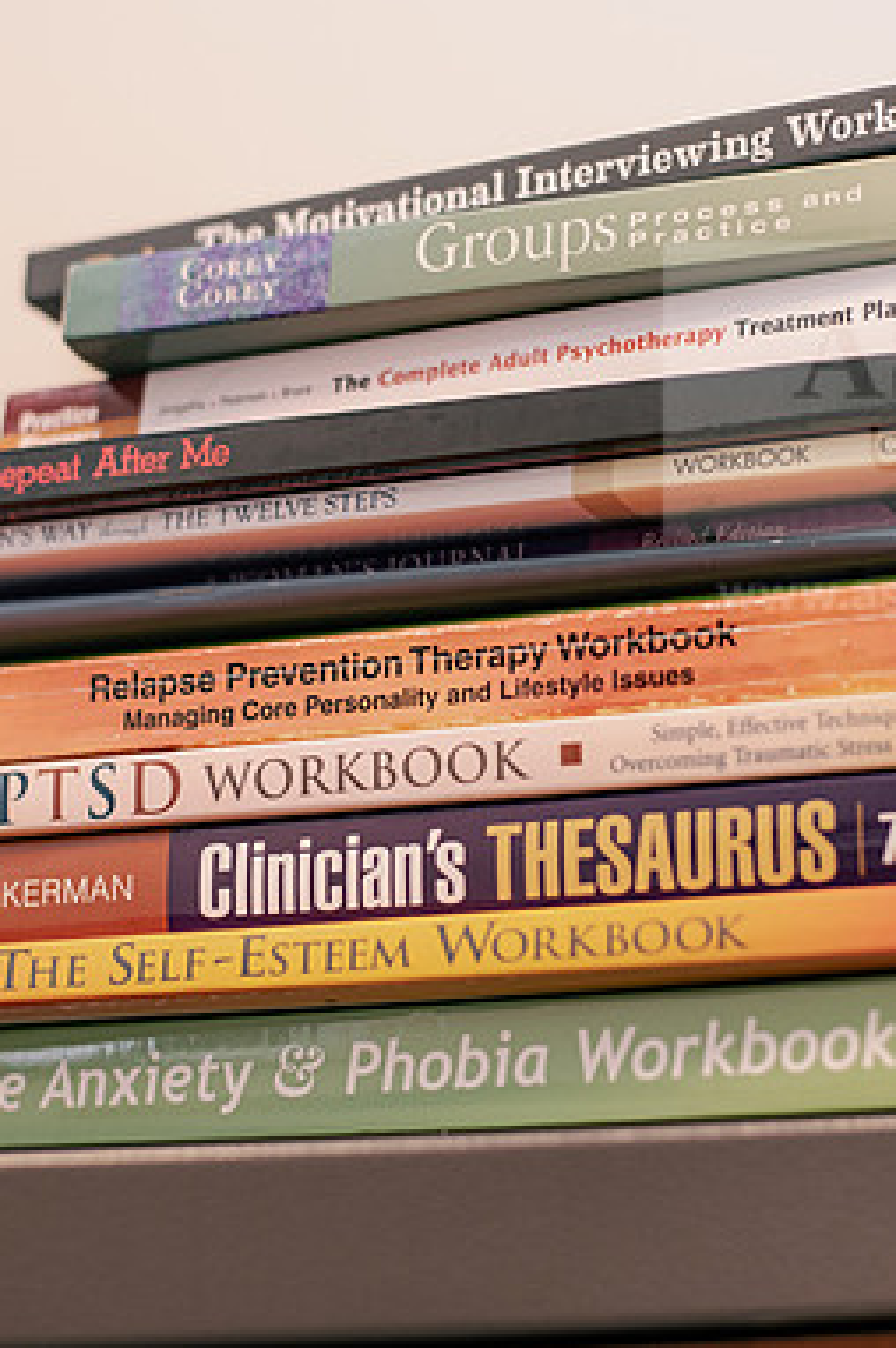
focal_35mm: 76
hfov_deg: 17.9
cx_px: 557
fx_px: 2842
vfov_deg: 26.7
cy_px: 669
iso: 800
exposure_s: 1/200
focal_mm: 50
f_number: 2.5
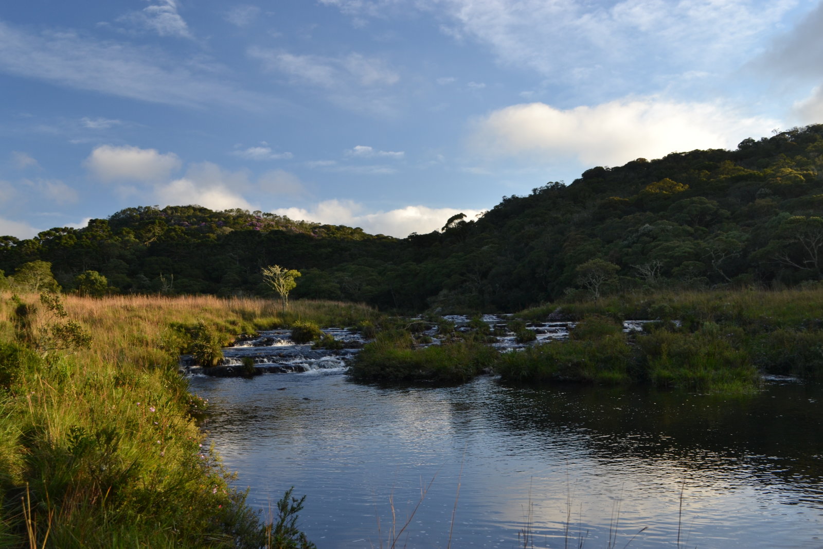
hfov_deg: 57.2
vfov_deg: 40.0
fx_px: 754
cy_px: 274
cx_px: 412
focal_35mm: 33
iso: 200
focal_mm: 22
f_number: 9
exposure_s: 1/100
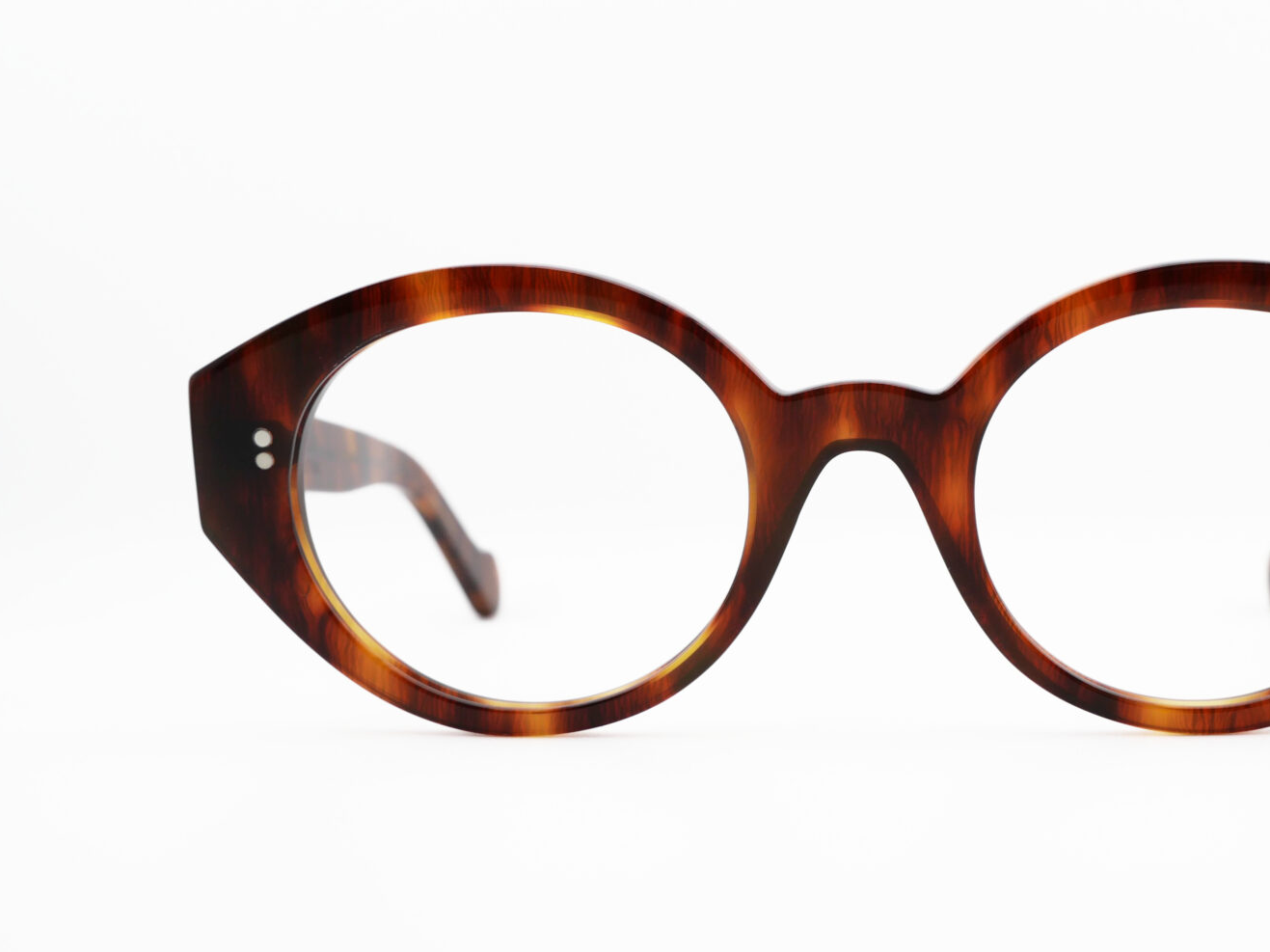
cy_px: 408
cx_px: 859
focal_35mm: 56
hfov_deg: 34.0
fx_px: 2054
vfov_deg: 26.1
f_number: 6.3
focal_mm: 18
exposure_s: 1/320
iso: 200
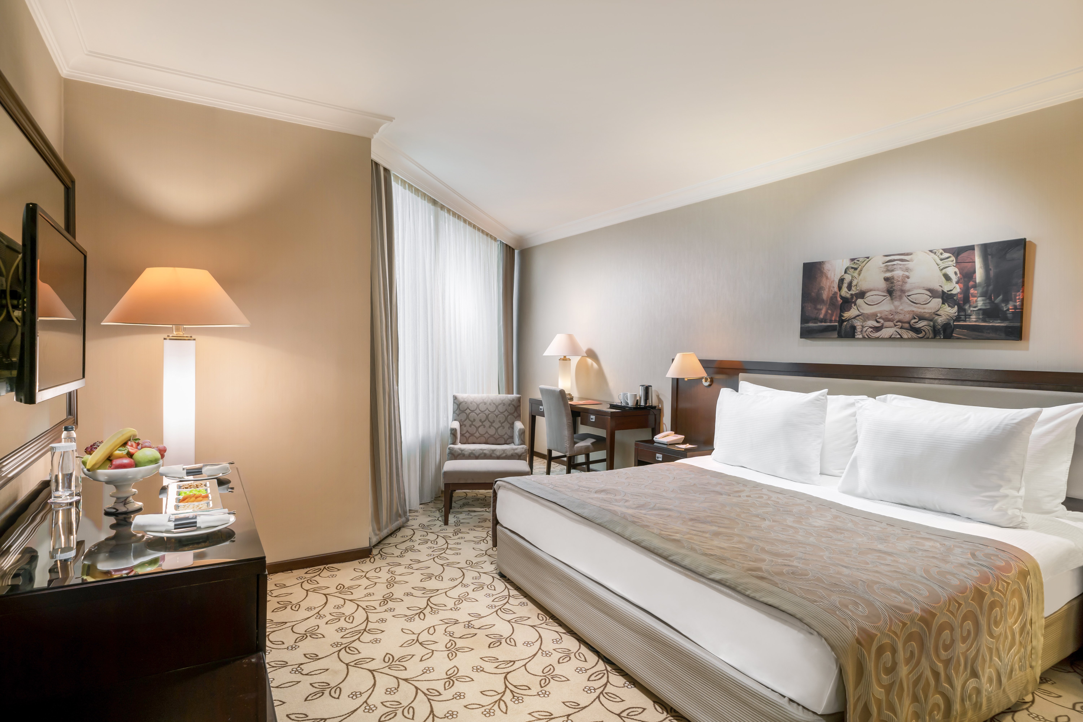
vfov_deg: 64.6
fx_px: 572
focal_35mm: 19
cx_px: 542
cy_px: 361
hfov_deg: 86.9
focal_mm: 19
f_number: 9
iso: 500
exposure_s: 1/200
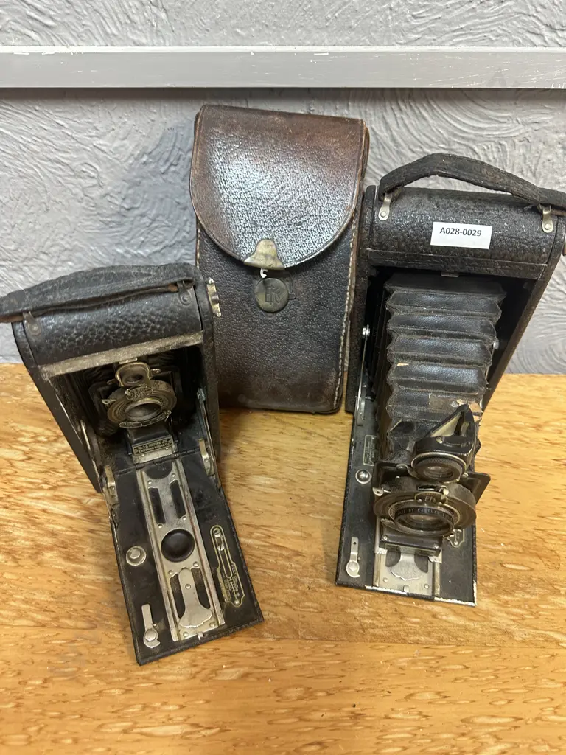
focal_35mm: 24
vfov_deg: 71.6
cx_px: 283
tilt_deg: -42.6
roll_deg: +0.7
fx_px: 523
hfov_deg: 56.8
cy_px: 378
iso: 250
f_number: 1.78
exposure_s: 1/50
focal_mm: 6.86
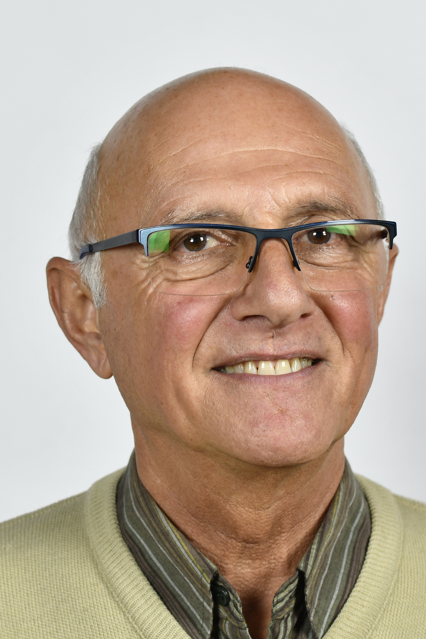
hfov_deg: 18.2
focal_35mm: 75
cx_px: 213
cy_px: 320
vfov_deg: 27.0
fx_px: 1331
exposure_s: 1/30
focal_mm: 50
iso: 400
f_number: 4
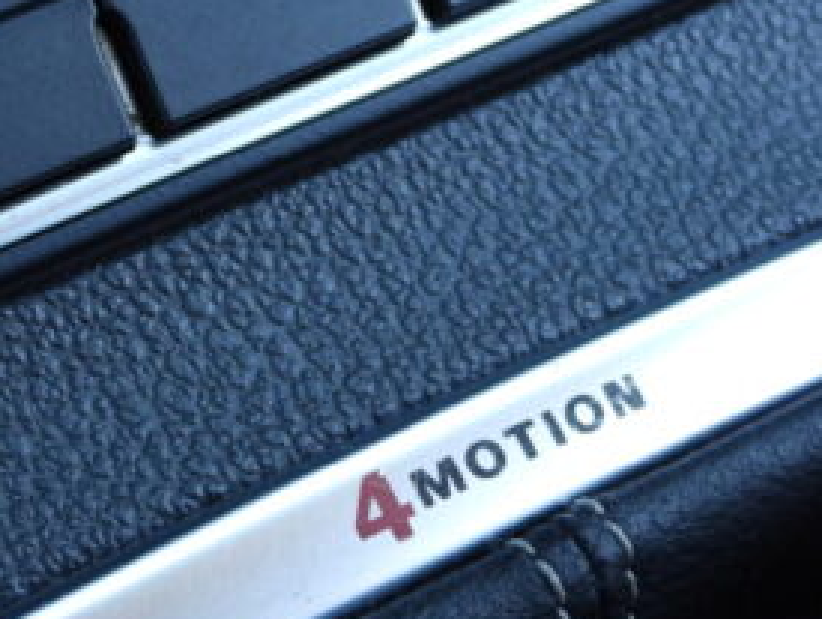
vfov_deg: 8.2
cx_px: 248
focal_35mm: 181
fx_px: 4304
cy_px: 218
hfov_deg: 10.9
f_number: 3.5
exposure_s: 1/40
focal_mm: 12.6
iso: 100
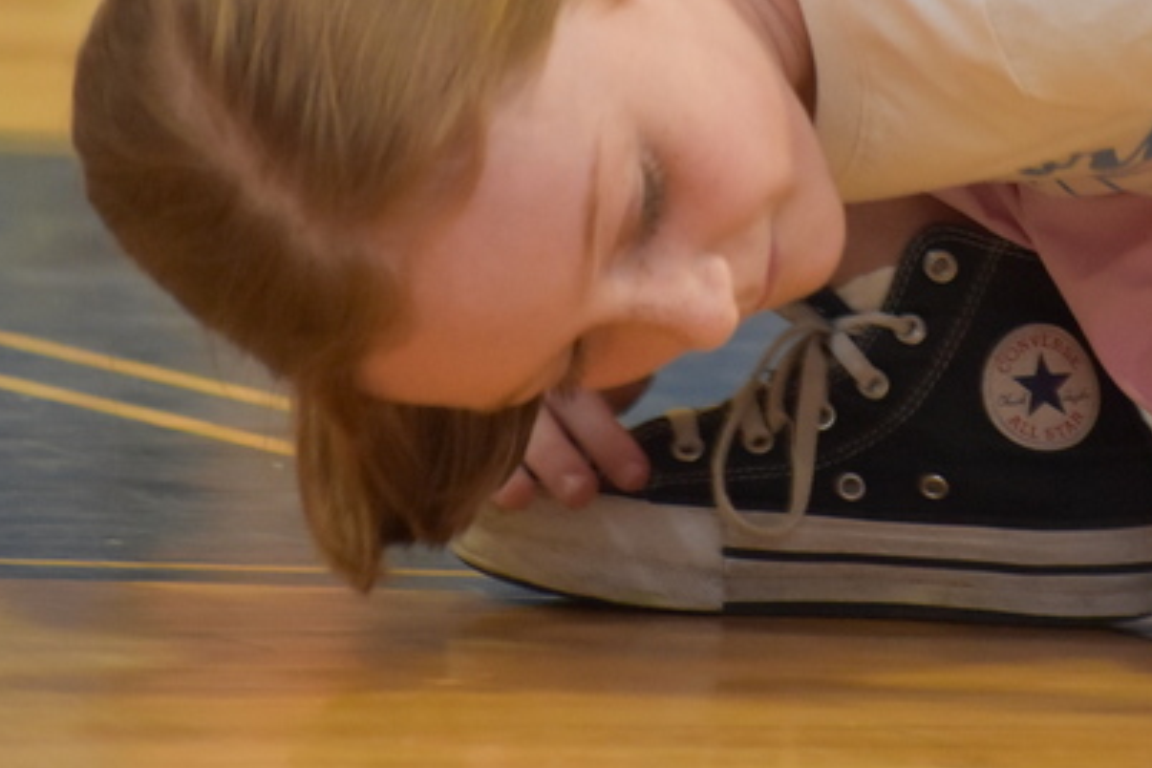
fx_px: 26910
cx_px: 825
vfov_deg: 1.6
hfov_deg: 2.5
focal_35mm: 841
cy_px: 59
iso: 2000
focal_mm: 220
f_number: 5.6
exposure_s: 1/60
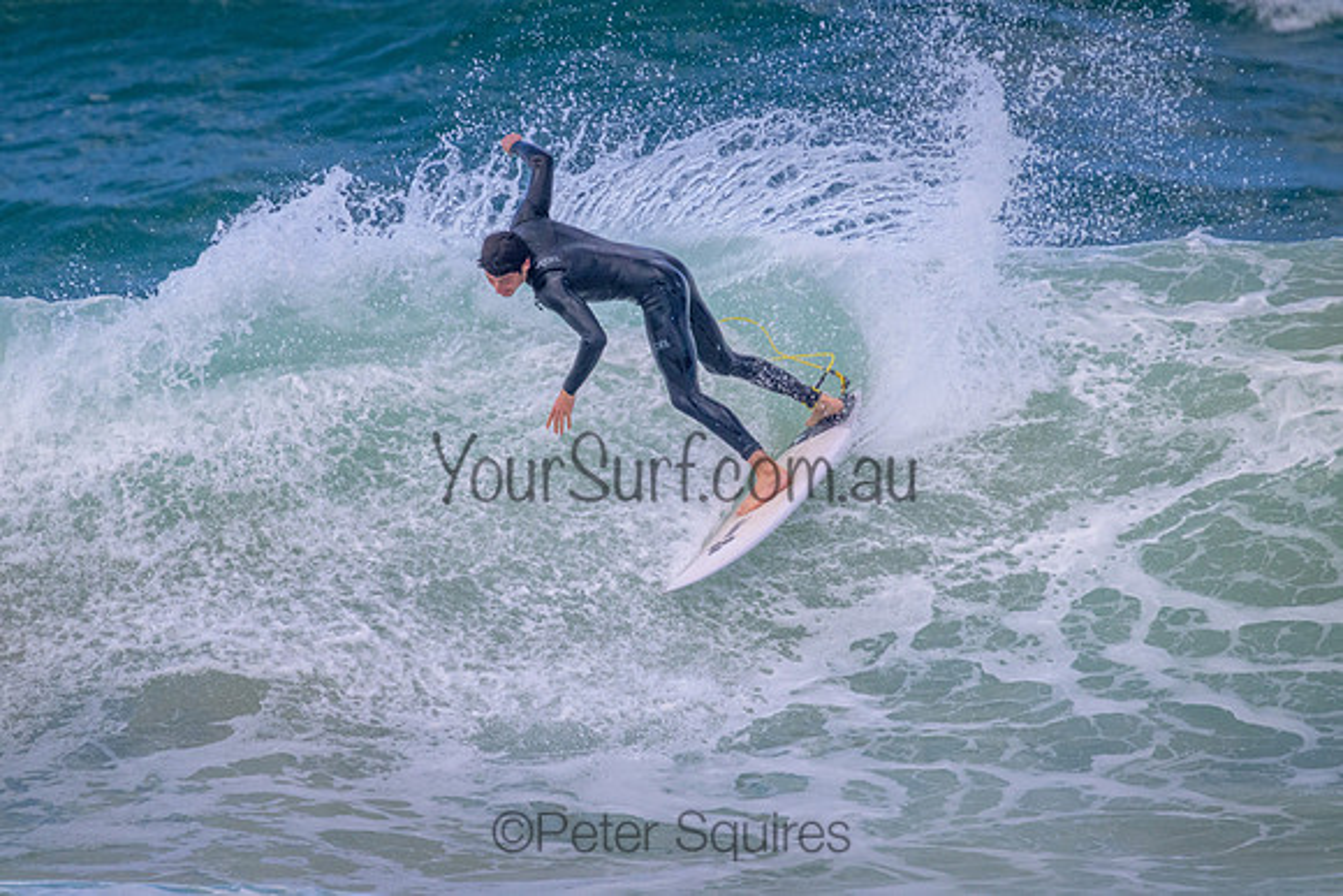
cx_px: 672
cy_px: 448
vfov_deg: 1.7
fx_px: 29850
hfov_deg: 2.6
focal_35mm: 800
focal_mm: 800
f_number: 11
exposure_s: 1/1600
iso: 1800
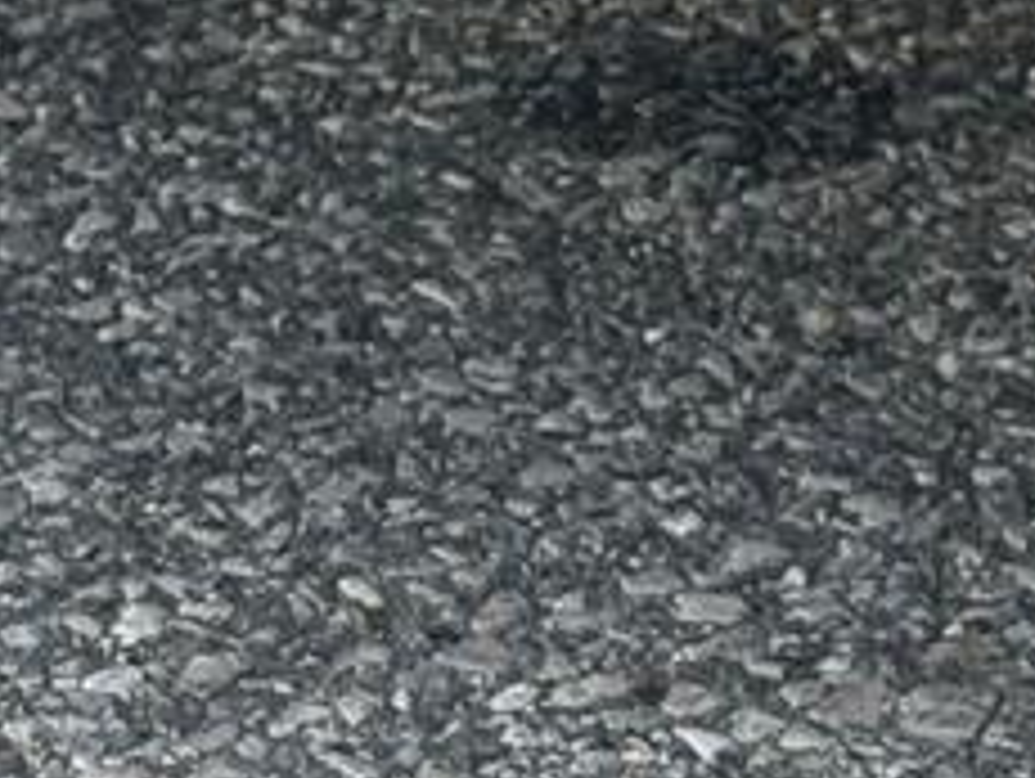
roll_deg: +0.9
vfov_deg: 5.5
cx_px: 454
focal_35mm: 267
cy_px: -558
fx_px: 7991
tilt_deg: -13.6
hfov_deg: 7.4
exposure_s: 1/756
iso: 64
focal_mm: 6.76
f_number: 1.78
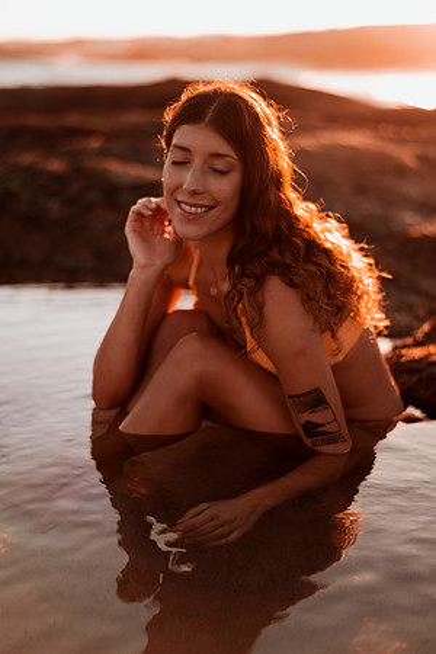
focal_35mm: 58
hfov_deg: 23.4
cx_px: 218
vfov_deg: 34.5
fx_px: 1054
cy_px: 327
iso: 50
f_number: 1.8
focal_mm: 58
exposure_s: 1/1250
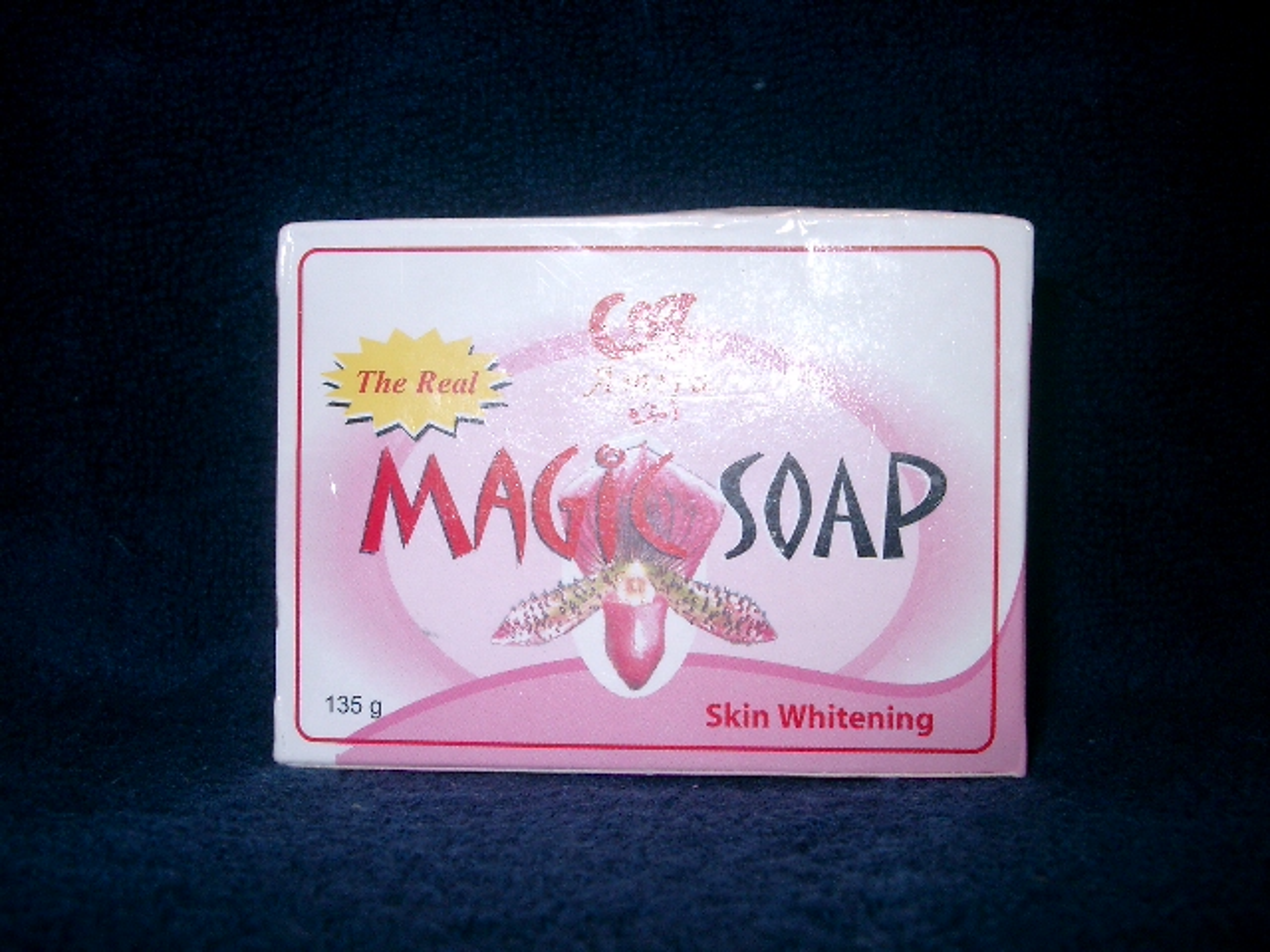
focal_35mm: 37
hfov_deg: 50.1
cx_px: 635
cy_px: 476
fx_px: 1357
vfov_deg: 38.7
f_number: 5
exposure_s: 1/60
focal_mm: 7.6
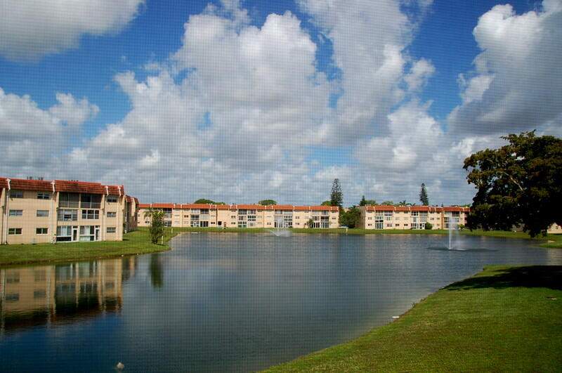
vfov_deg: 47.8
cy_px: 186
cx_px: 281
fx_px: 421
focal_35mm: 27
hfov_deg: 67.5
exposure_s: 1/250
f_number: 8
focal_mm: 18
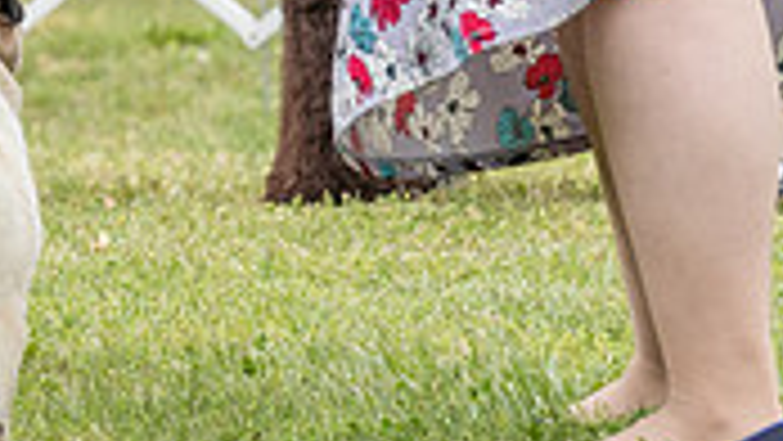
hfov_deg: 2.6
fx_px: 17155
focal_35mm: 826
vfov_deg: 1.5
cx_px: -348
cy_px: -359
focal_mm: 162
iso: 800
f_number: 4.5
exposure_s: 1/1000
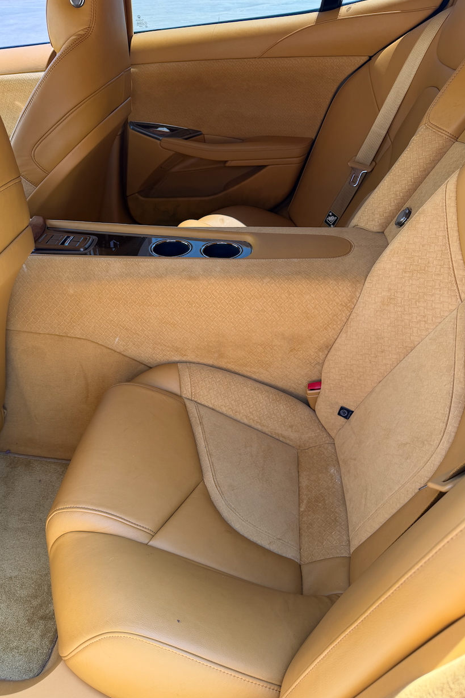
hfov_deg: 49.4
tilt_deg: -38.3
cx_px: 200
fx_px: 504
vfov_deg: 69.4
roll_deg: +1.5
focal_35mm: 26
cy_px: 358
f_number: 1.78
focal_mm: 6.76
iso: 80
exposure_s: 1/187
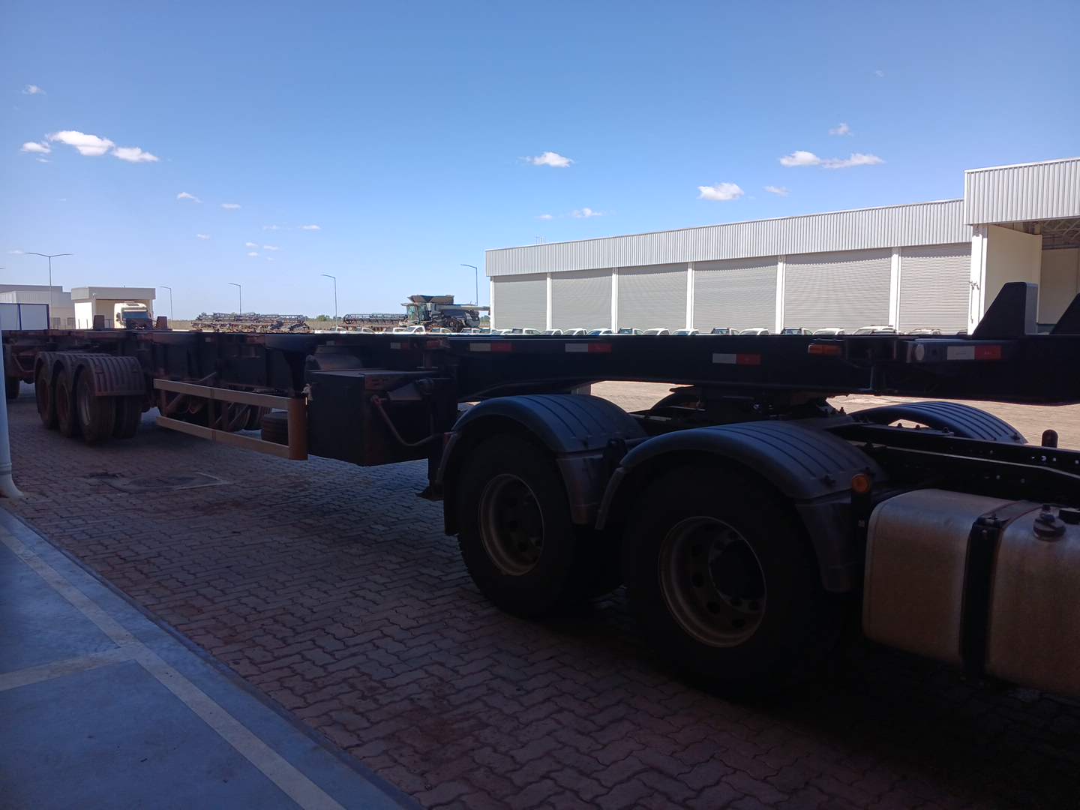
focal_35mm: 26
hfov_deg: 67.3
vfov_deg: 53.1
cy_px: 405
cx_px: 540
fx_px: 811
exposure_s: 1/323
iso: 20
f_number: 1.8
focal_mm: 3.98
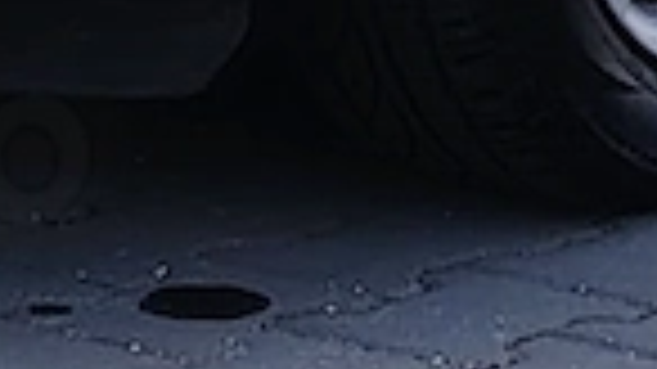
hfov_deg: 6.0
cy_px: -621
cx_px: 135
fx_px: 6252
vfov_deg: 3.3
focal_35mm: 359
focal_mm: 5.25
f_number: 1.75
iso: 100
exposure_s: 1/315
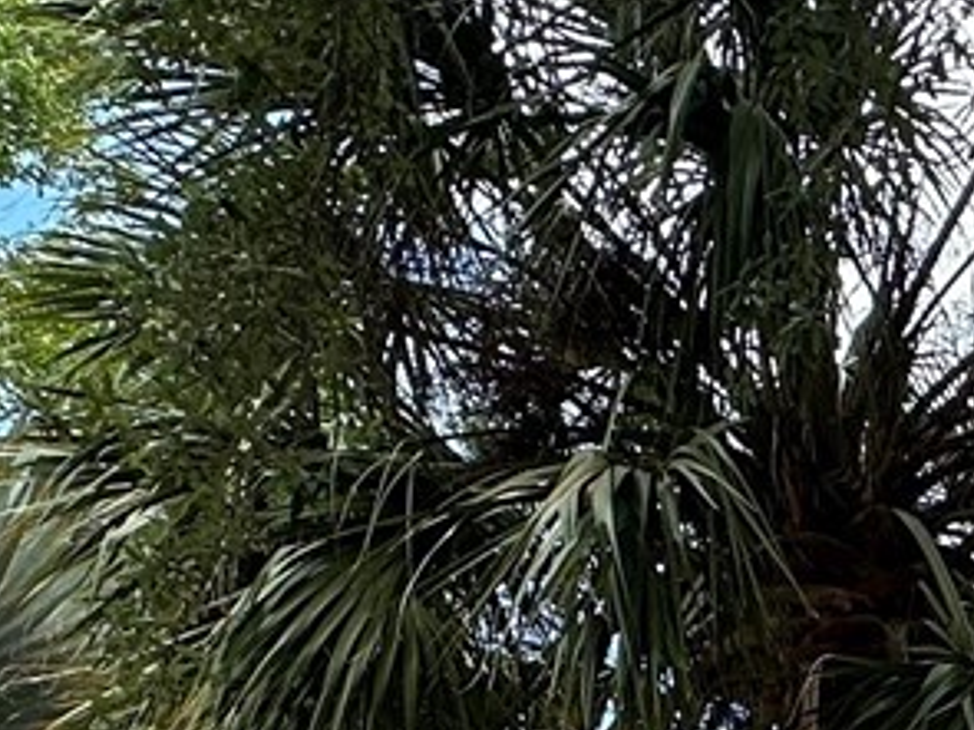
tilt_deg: +1.4
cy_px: 1358
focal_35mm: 76
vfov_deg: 16.1
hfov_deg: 20.4
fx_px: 2138
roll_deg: -0.1
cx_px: 1608
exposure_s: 1/465
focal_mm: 2.22
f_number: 2.2
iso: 40
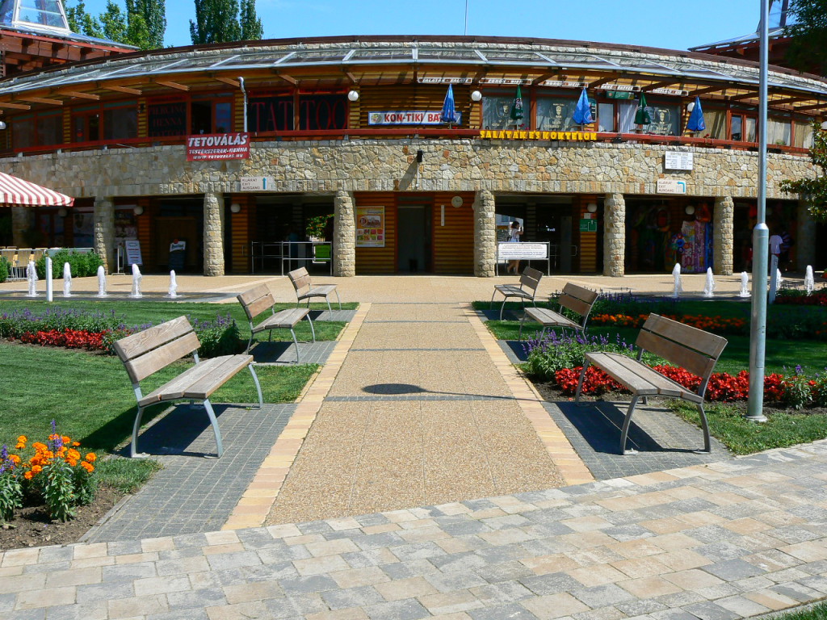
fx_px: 860
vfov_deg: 39.7
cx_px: 414
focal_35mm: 36
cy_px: 310
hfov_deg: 51.4
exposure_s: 1/320
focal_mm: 6
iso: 80
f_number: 5.6
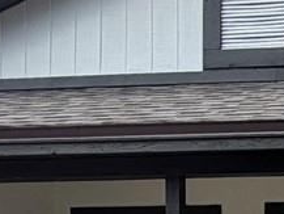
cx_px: 470
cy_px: 315
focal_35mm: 103
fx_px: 846
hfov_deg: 16.7
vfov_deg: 13.6
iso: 50
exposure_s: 1/502
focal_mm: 2.22
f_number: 2.2
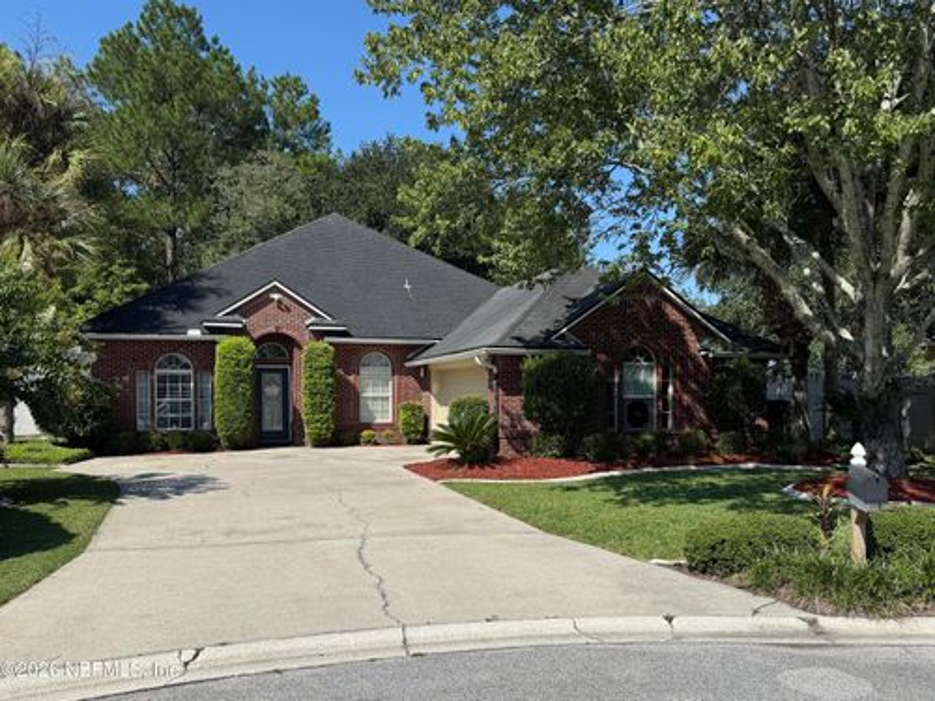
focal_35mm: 24
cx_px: 468
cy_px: 350
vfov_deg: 56.8
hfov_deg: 71.6
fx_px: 648
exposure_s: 1/5319
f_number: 1.78
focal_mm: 6.76
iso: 80
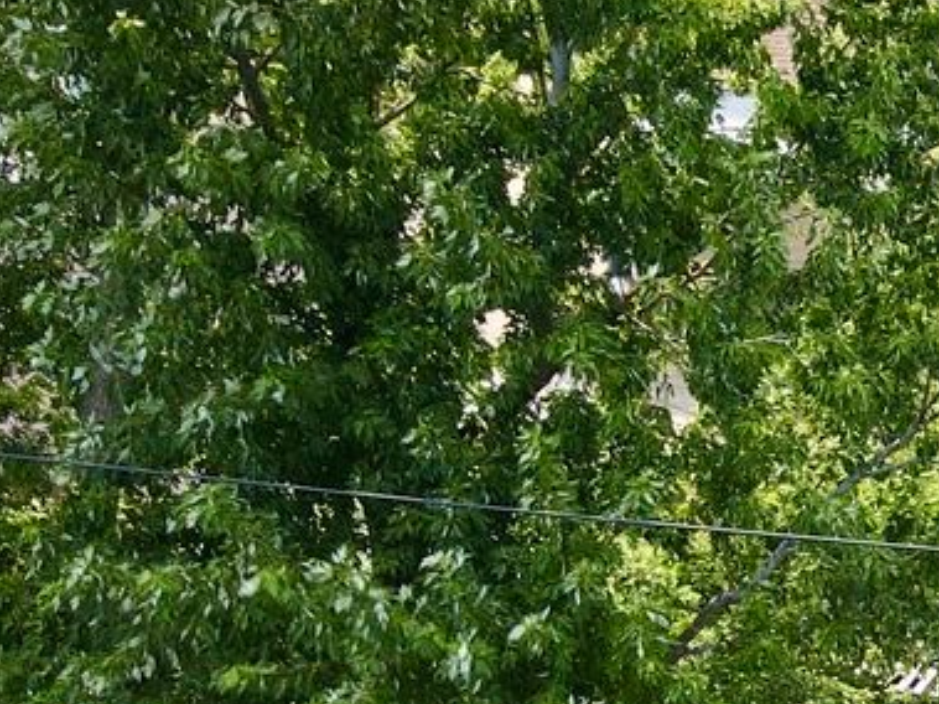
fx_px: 2576
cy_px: 549
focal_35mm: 95
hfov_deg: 18.2
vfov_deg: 15.5
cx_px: 1447
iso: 110
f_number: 2.8
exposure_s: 1/15
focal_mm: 4.5
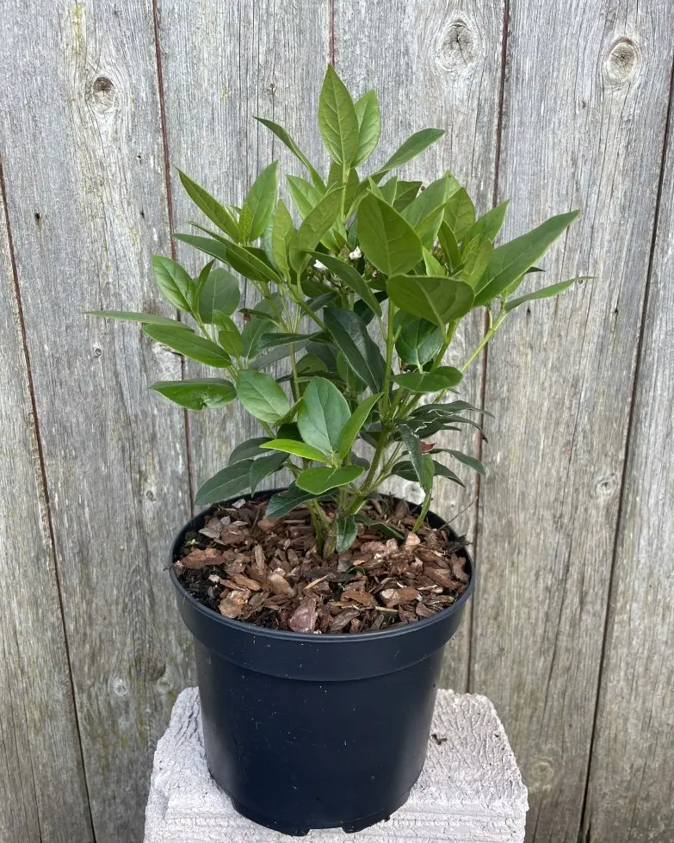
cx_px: 337
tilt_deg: -16.0
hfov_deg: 51.5
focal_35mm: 28
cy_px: 395
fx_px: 698
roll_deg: +0.0
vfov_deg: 62.2
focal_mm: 4.2
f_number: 1.6
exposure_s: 1/500
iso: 32
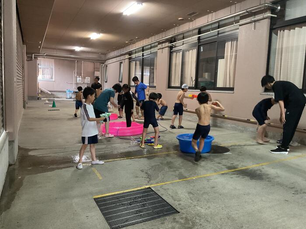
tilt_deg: -5.9
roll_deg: -4.6
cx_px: 153
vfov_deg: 48.2
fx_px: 256
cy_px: 114
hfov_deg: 61.7
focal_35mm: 29
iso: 320
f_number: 1.8
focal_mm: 3
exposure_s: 1/40
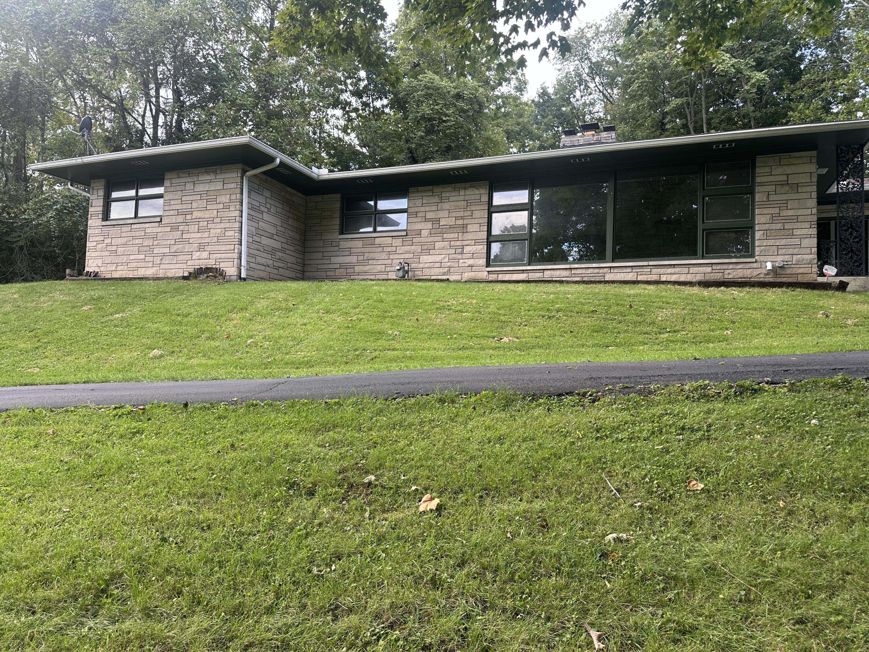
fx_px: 602
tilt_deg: +3.1
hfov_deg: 71.6
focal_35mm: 24
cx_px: 434
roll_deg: -1.7
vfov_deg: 56.8
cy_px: 326
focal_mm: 6.86
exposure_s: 1/137
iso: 64
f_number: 1.78
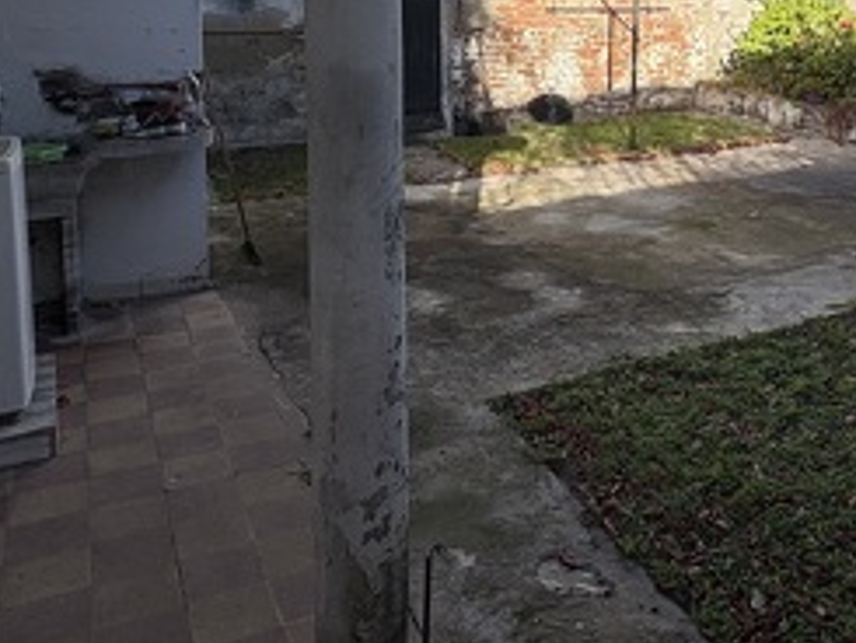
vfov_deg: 35.6
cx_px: 650
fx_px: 940
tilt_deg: -5.9
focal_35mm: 38
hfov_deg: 47.0
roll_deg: -0.6
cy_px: 70
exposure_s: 1/1449
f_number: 2.2
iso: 40
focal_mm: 2.22
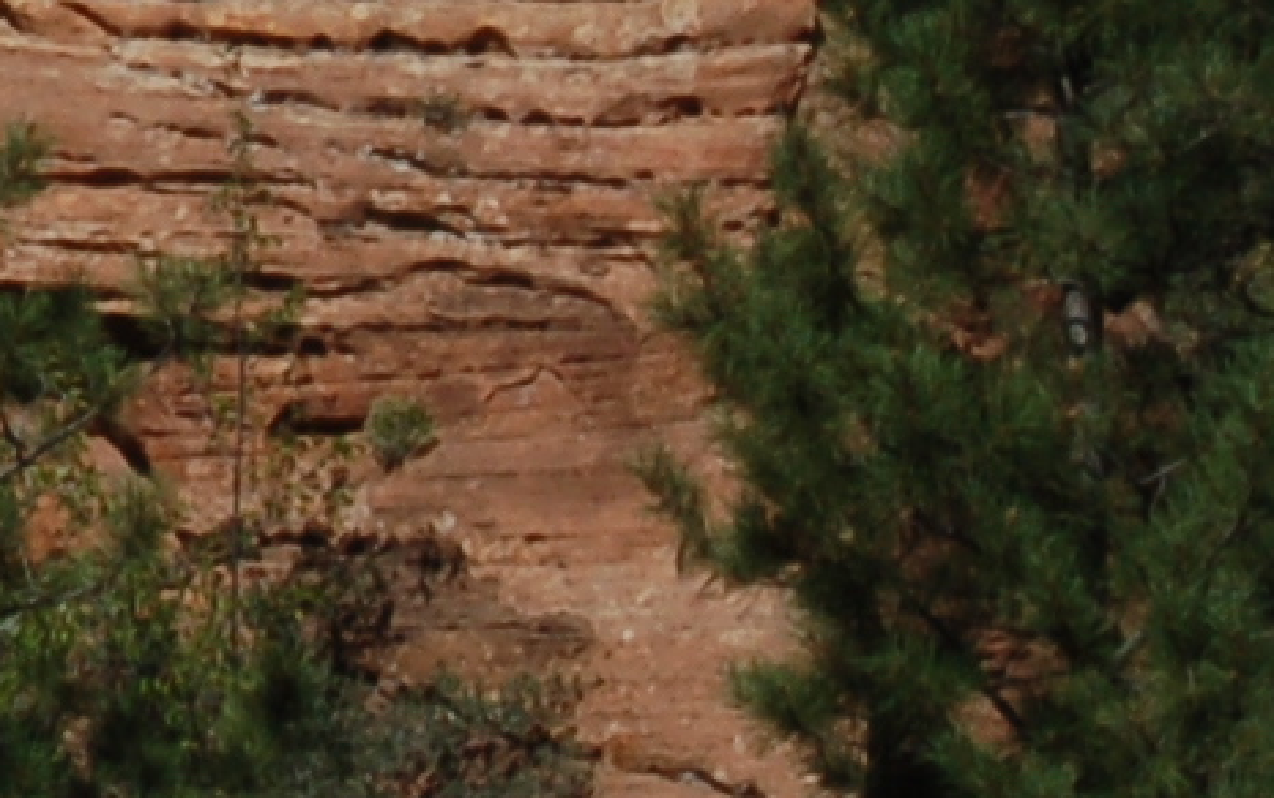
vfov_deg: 1.7
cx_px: -2329
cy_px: -1509
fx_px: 27380
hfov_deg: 2.6
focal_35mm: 788
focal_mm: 80
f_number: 18
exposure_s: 1/60
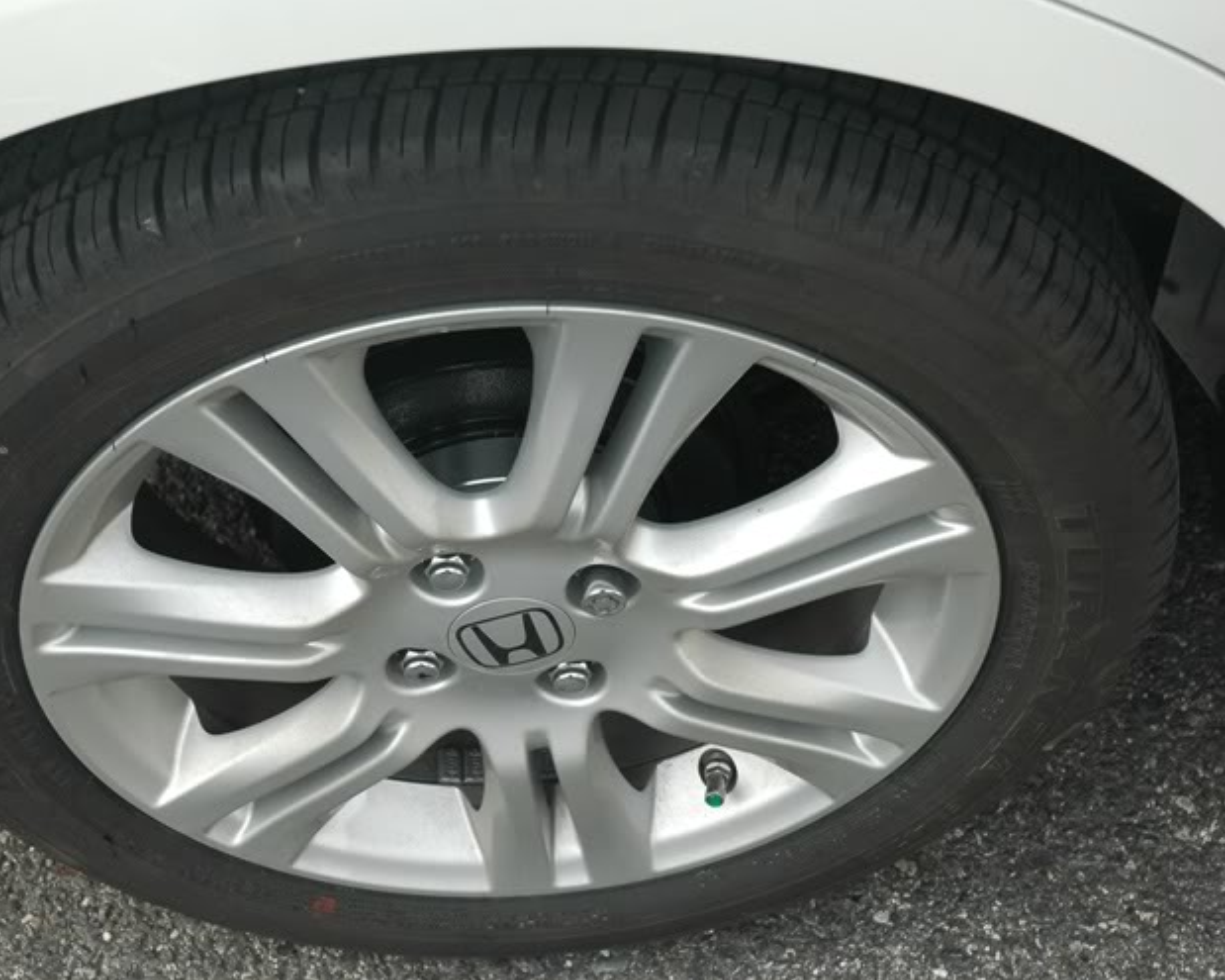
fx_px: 2972
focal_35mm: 82
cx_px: 483
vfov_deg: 18.7
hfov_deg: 23.2
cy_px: 489
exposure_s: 1/80
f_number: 9
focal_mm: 48
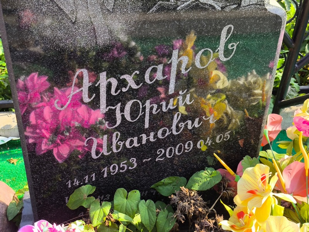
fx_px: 447
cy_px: 116
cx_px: 154
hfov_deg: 38.2
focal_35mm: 50
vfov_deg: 29.1
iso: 50
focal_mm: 4.71
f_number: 1.7
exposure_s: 1/438
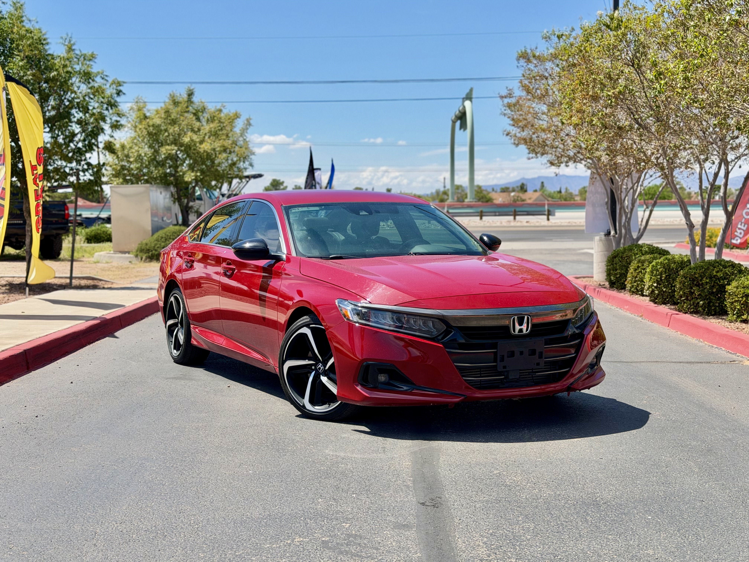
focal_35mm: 48
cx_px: 374
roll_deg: +1.0
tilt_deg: -4.8
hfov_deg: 39.7
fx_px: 1039
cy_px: 281
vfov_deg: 30.3
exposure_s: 1/2667
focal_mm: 6.76
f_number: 1.78
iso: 64
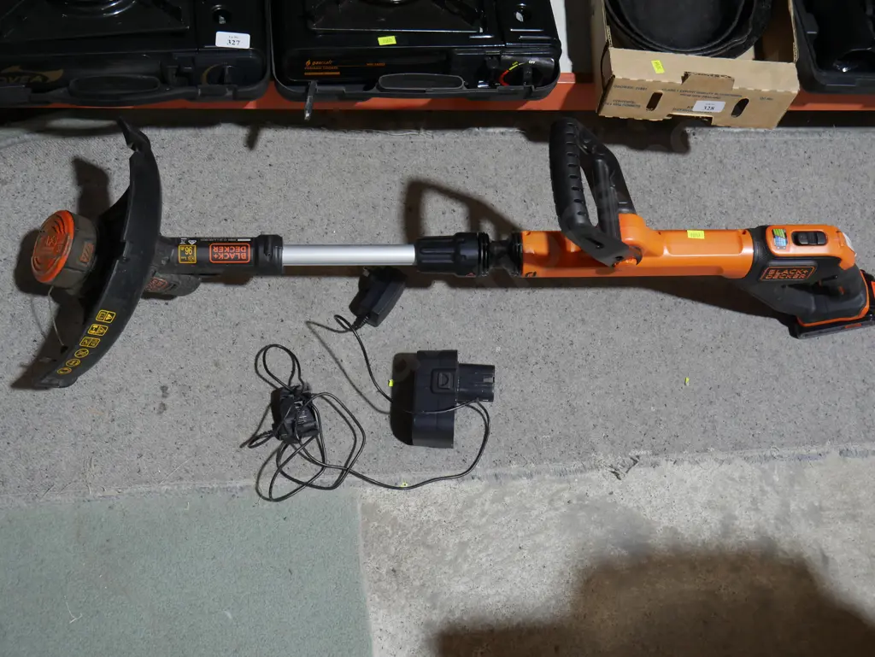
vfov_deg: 36.0
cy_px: 328
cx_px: 438
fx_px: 1012
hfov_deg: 46.8
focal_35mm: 40
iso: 640
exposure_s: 1/60
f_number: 4.4
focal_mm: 20
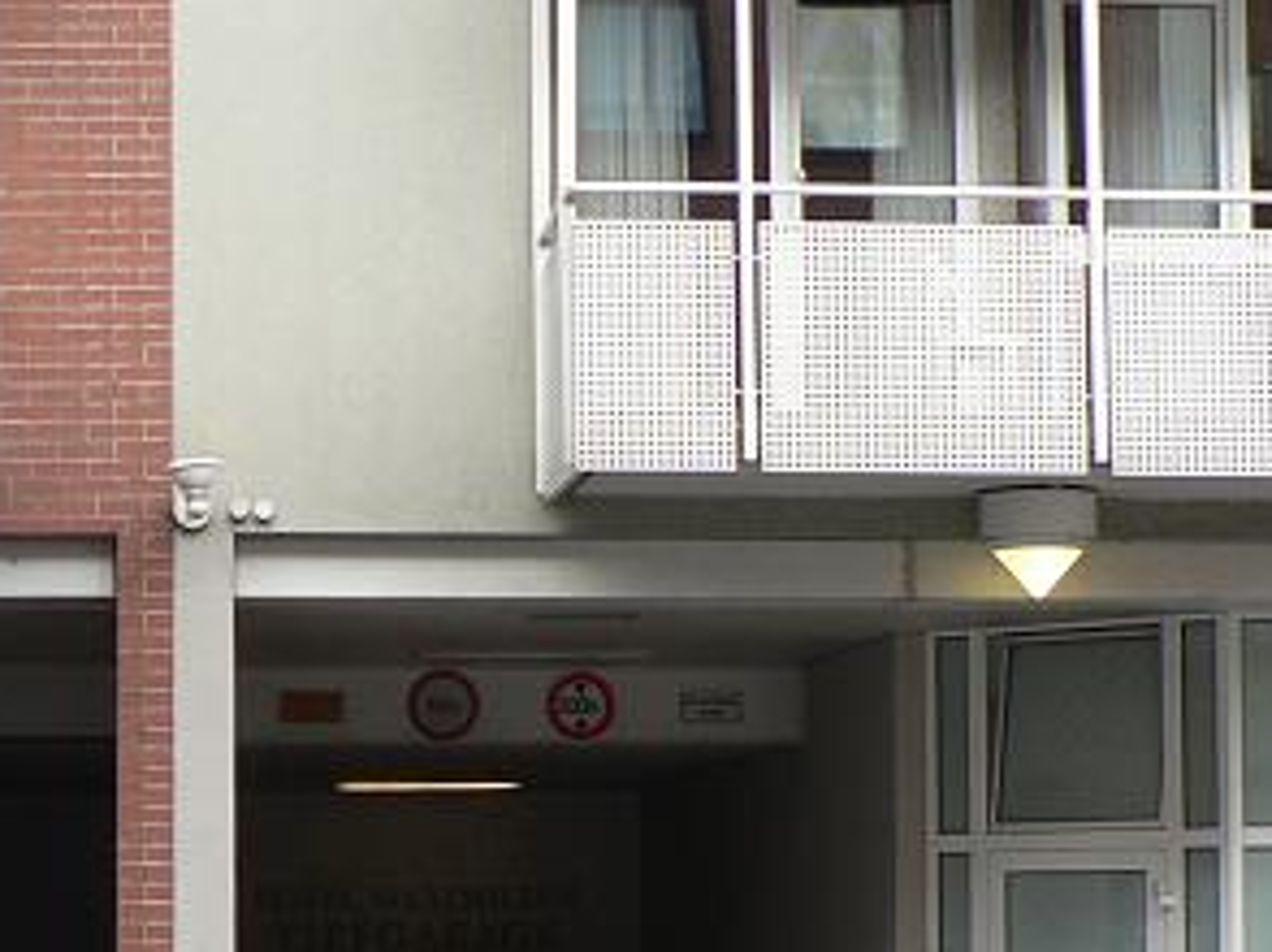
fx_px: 3598
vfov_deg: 14.9
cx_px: 121
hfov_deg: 19.7
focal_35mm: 98
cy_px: 805
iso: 80
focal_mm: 6
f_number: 2.8
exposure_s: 1/60
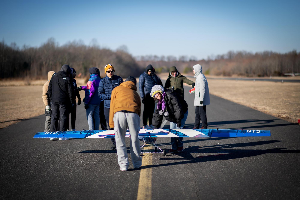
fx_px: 708
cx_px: 150
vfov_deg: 16.1
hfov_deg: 23.9
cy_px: 100
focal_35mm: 85
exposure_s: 1/5000
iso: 100
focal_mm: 85
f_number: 1.4
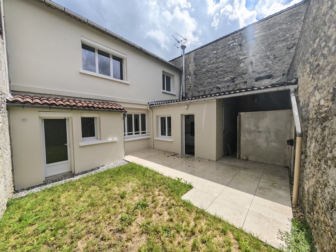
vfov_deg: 94.5
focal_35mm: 12
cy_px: 126
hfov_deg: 110.5
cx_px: 168
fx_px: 116
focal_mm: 1.82
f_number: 2
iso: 50
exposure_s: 1/4000
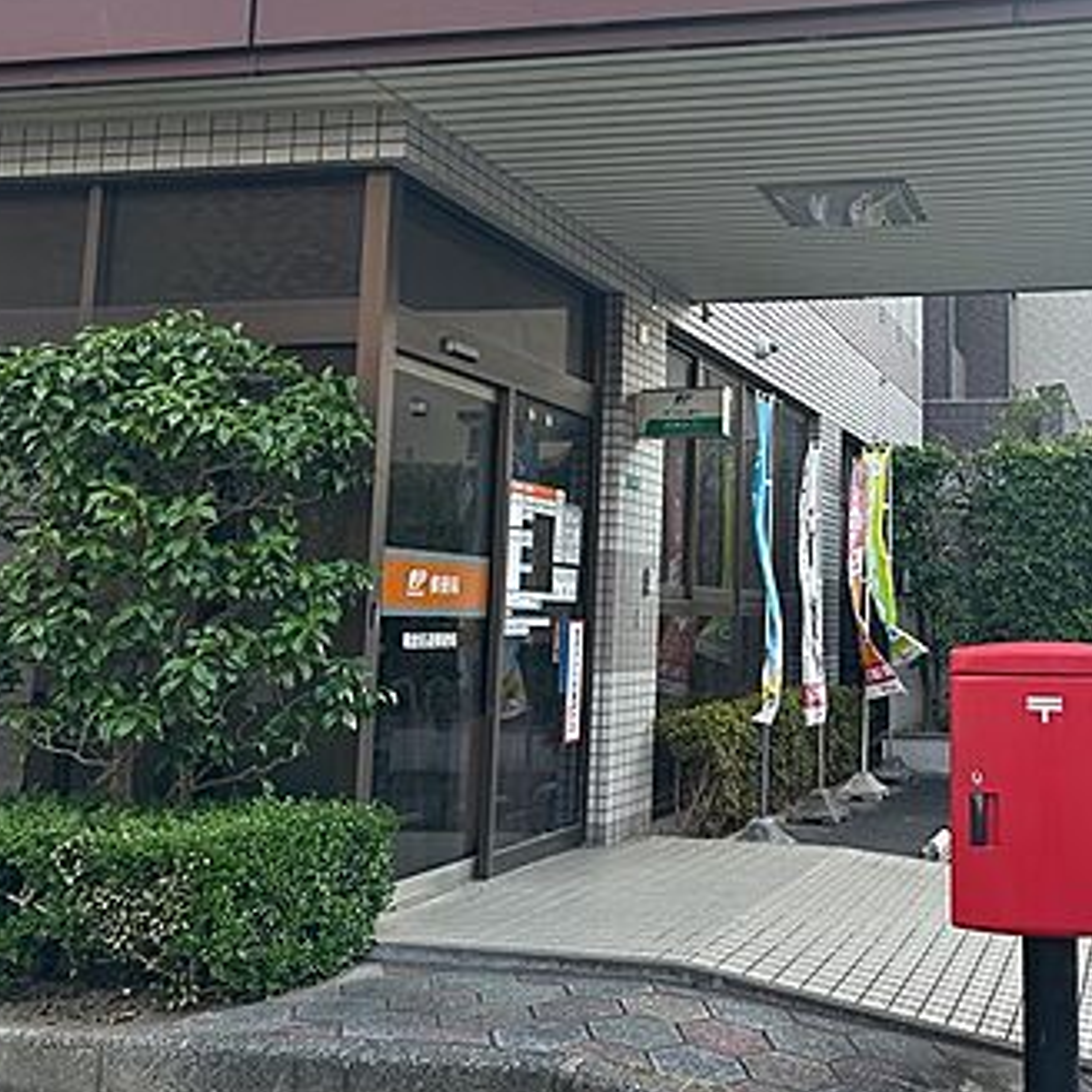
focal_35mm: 42
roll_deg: -0.6
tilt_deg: +9.1
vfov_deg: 39.7
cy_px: 406
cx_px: 892
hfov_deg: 38.4
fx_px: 1499
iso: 50
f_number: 1.5
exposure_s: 1/431
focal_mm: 5.7
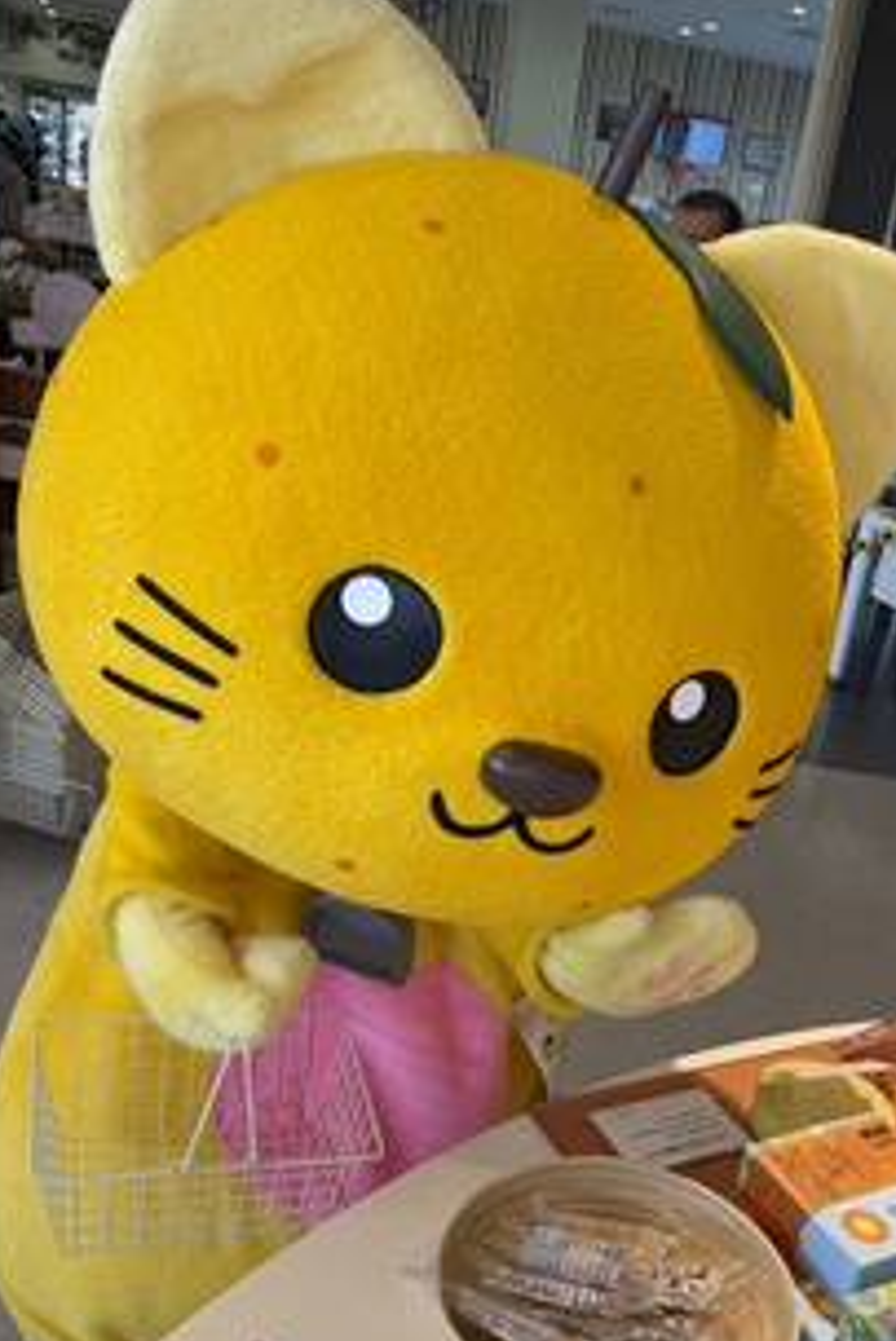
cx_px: 583
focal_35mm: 35
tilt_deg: -23.5
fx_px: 1305
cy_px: 845
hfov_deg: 37.6
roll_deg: -8.9
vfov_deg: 53.8
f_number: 1.78
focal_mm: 6.76
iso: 64
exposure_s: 1/164
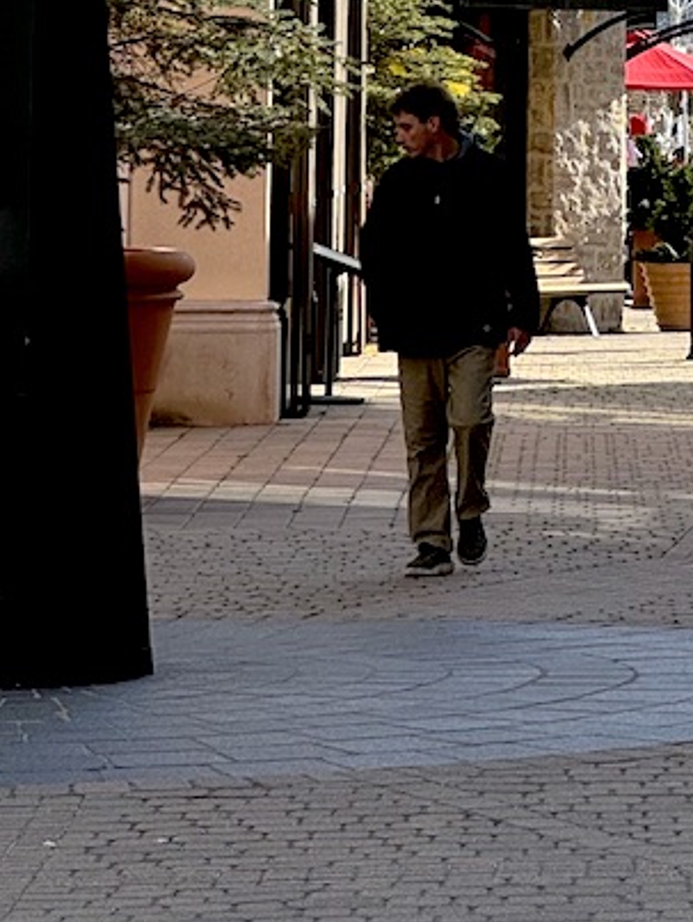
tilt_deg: +5.5
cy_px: -387
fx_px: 6103
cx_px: 970
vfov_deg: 8.5
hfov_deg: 6.4
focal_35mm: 229
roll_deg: +0.6
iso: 25
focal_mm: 9
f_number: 2.8
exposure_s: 1/357
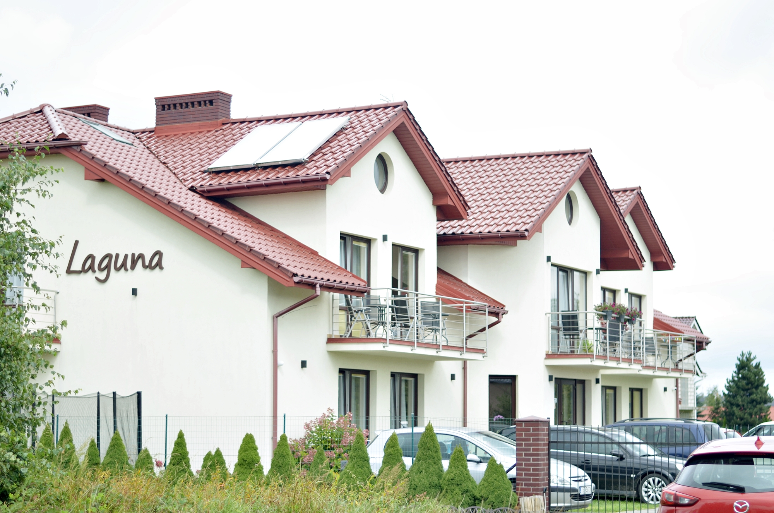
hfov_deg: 27.0
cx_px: 387
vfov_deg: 18.1
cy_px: 256
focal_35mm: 75
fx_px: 1609
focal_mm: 50
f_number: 1.8
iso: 100
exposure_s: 1/800
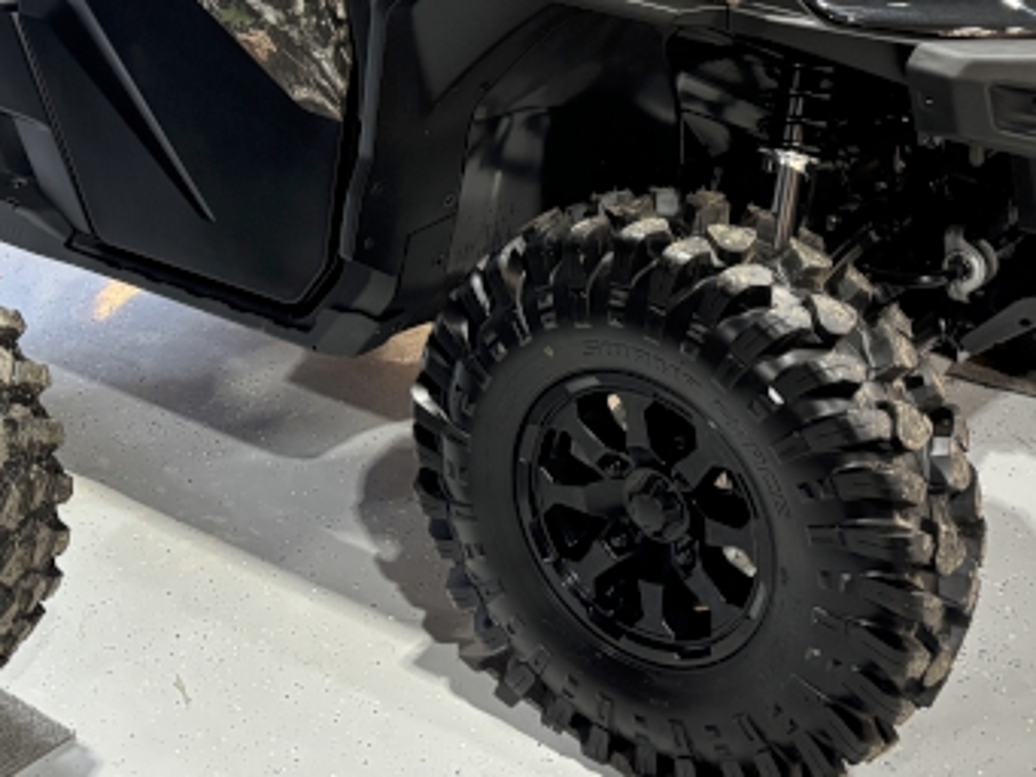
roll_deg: -0.5
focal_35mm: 61
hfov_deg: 31.6
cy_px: -36
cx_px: 428
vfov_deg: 22.9
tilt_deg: -14.2
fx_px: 1826
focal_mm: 5.96
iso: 500
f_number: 1.6
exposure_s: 1/60
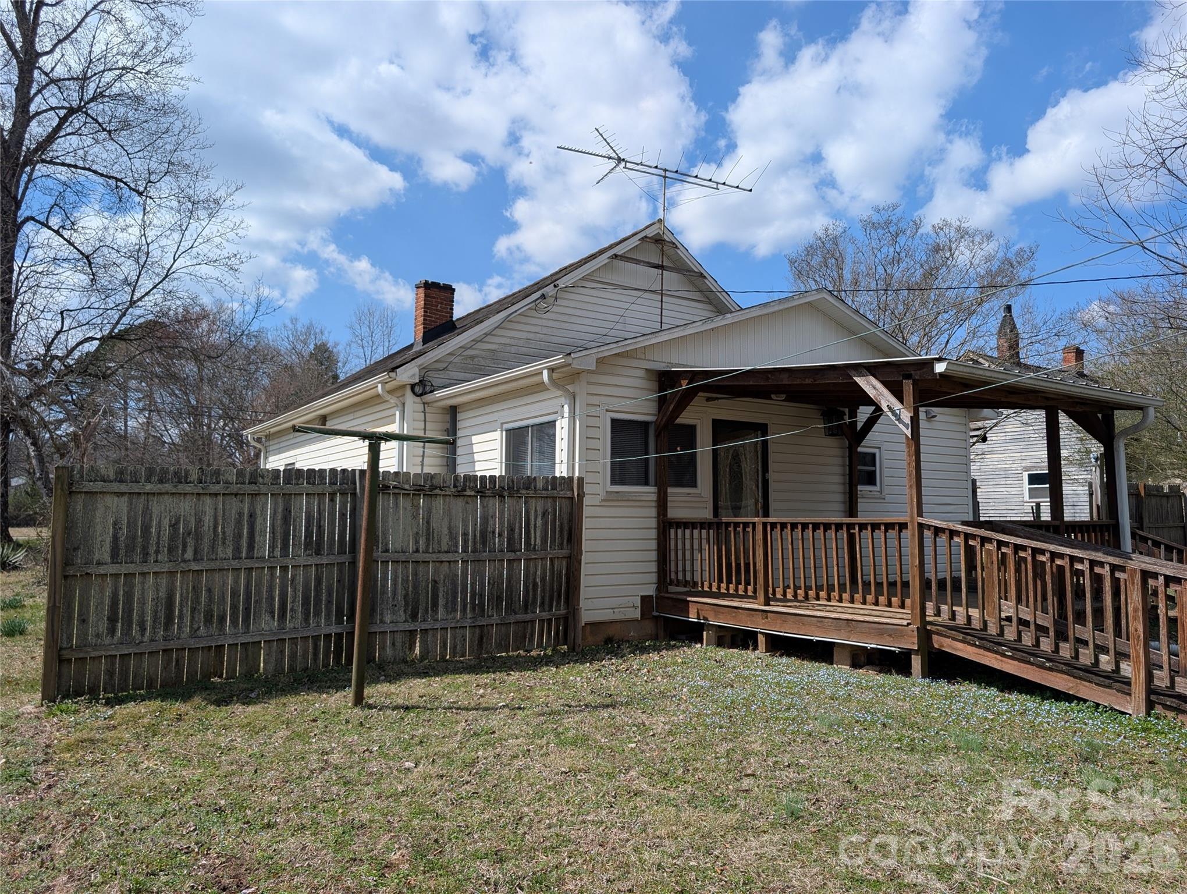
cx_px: 594
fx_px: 824
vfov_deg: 56.9
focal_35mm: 24
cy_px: 447
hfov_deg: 71.5
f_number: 1.68
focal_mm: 6.9
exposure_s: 1/1497
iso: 21
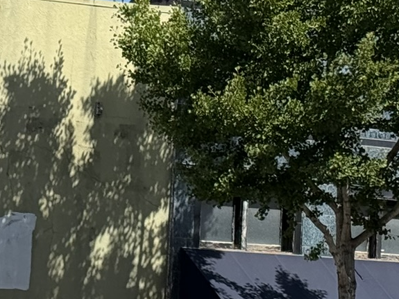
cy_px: 482
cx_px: -148
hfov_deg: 11.2
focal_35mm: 171
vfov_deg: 8.4
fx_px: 1971
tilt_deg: -3.4
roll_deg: -0.9
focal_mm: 6.76
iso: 64
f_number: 1.78
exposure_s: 1/4329
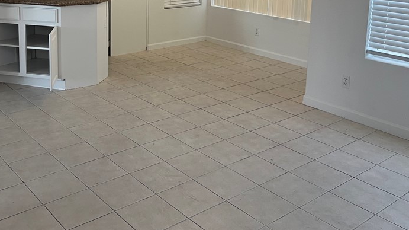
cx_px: 156
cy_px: 5
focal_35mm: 42
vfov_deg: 26.9
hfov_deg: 48.0
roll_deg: -1.1
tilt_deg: -8.6
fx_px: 455
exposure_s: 1/60
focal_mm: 5.7
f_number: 1.5
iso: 80
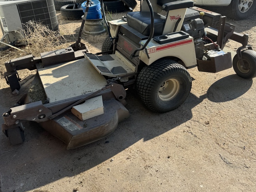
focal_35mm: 33
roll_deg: +4.2
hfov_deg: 55.3
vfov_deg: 42.5
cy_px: 68
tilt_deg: -28.2
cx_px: 125
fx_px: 244
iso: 80
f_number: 1.78
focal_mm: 6.76
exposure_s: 1/1818
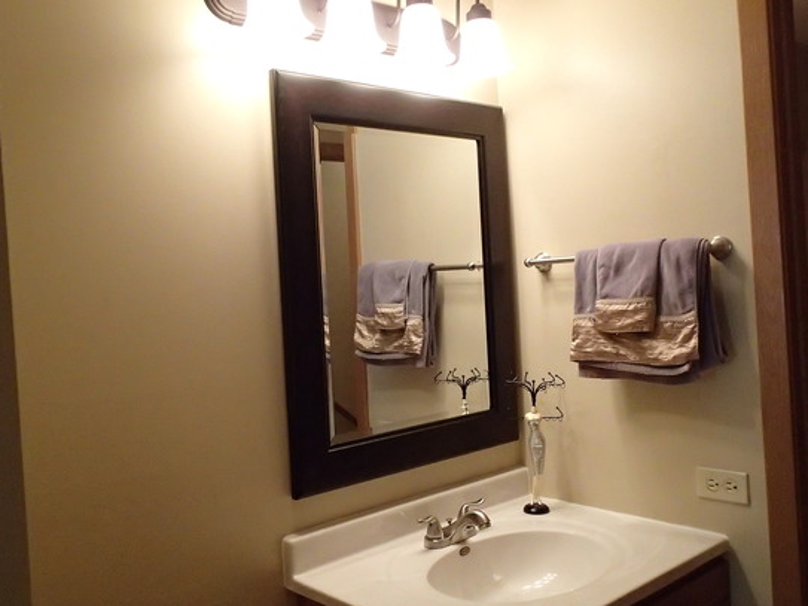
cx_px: 359
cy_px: 302
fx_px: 770
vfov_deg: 42.9
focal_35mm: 33
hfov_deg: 55.2
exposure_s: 1/500
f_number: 2.2
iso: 1250
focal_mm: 5.14
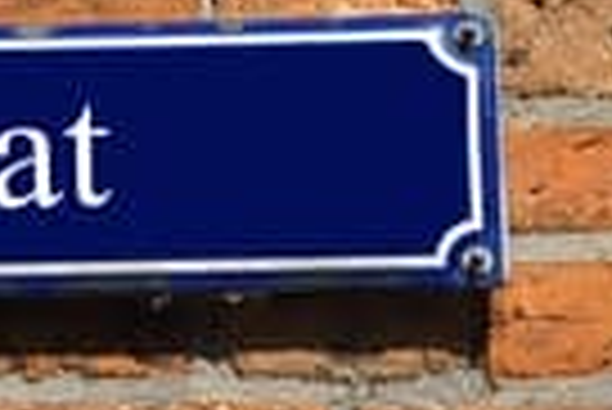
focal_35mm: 211
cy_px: 250
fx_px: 3583
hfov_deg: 9.6
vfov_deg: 6.5
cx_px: -101
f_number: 10
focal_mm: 45
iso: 110
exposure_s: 1/250
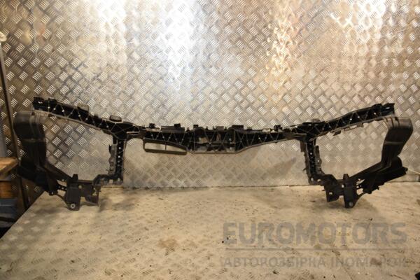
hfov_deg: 59.5
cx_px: 210
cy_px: 140
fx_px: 367
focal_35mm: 32
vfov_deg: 41.7
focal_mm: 21
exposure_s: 1/200
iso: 800
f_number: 5.6
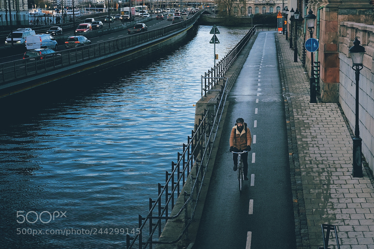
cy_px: 109
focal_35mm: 61
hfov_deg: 32.8
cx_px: 215
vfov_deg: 22.3
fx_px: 634
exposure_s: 1/180
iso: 400
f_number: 4.5
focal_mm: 35
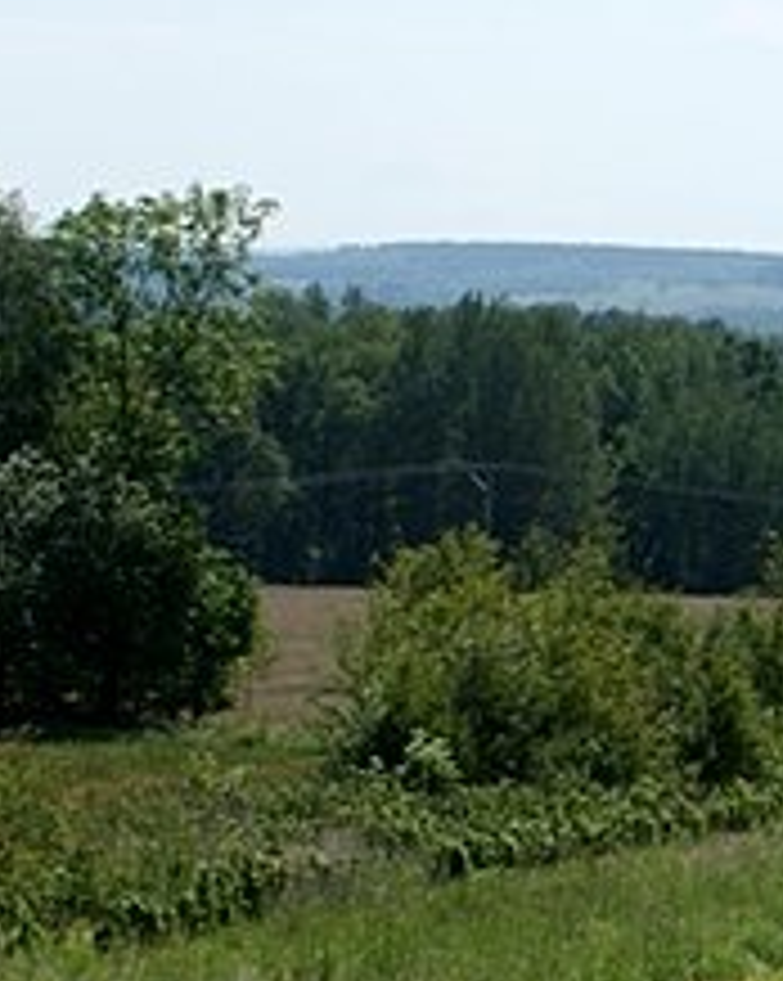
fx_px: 5916
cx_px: 1197
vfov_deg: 9.5
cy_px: 472
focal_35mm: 204
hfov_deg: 7.4
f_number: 9
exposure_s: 1/320
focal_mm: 35
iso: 100
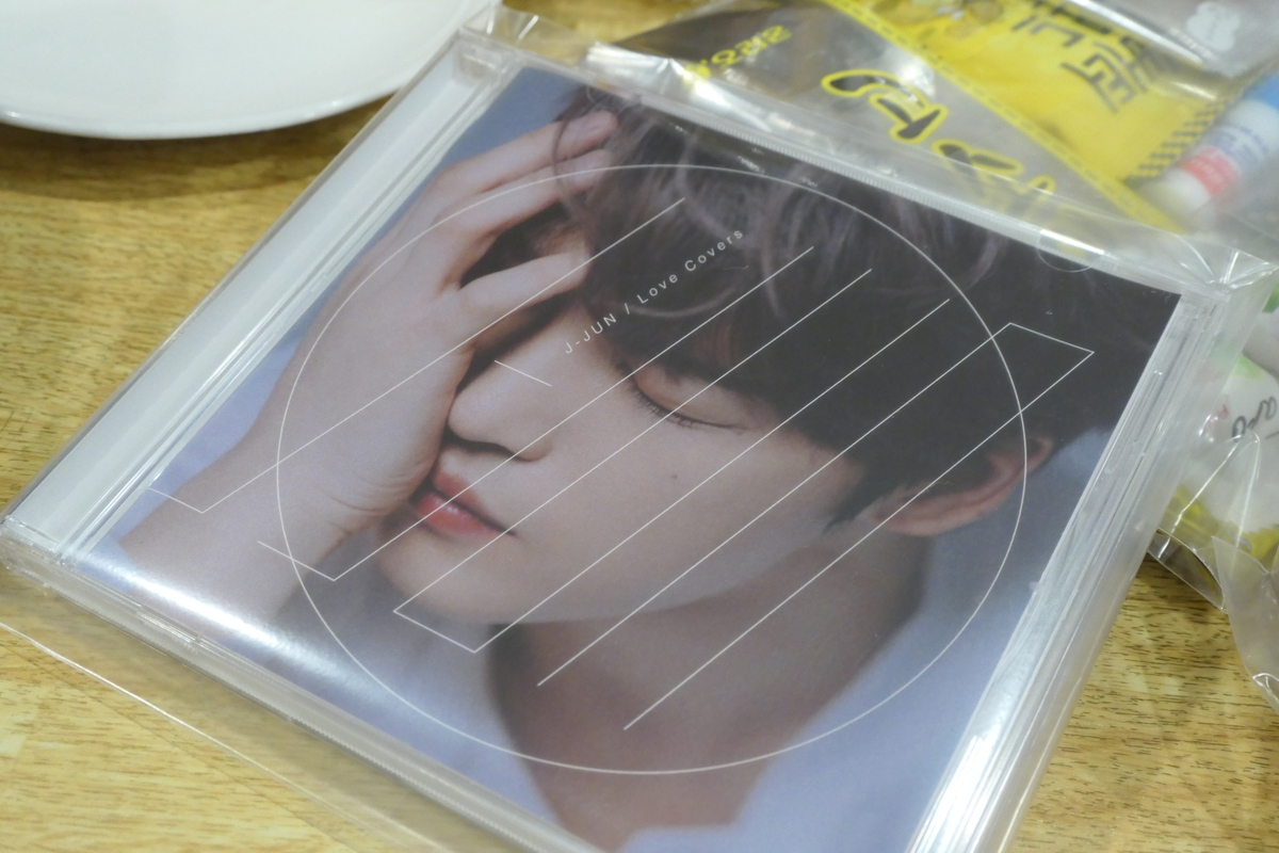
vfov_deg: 30.5
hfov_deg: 44.5
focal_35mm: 44
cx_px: 640
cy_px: 426
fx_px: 1563
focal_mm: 16.2
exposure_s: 1/40
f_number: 4
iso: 1600
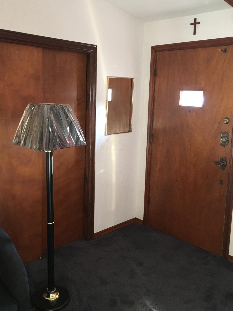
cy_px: 144
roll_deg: -1.0
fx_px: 314
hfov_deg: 40.6
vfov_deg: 52.6
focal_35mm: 35
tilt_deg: -8.8
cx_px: 98
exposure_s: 1/24
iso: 200
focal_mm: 4.15
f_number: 2.2
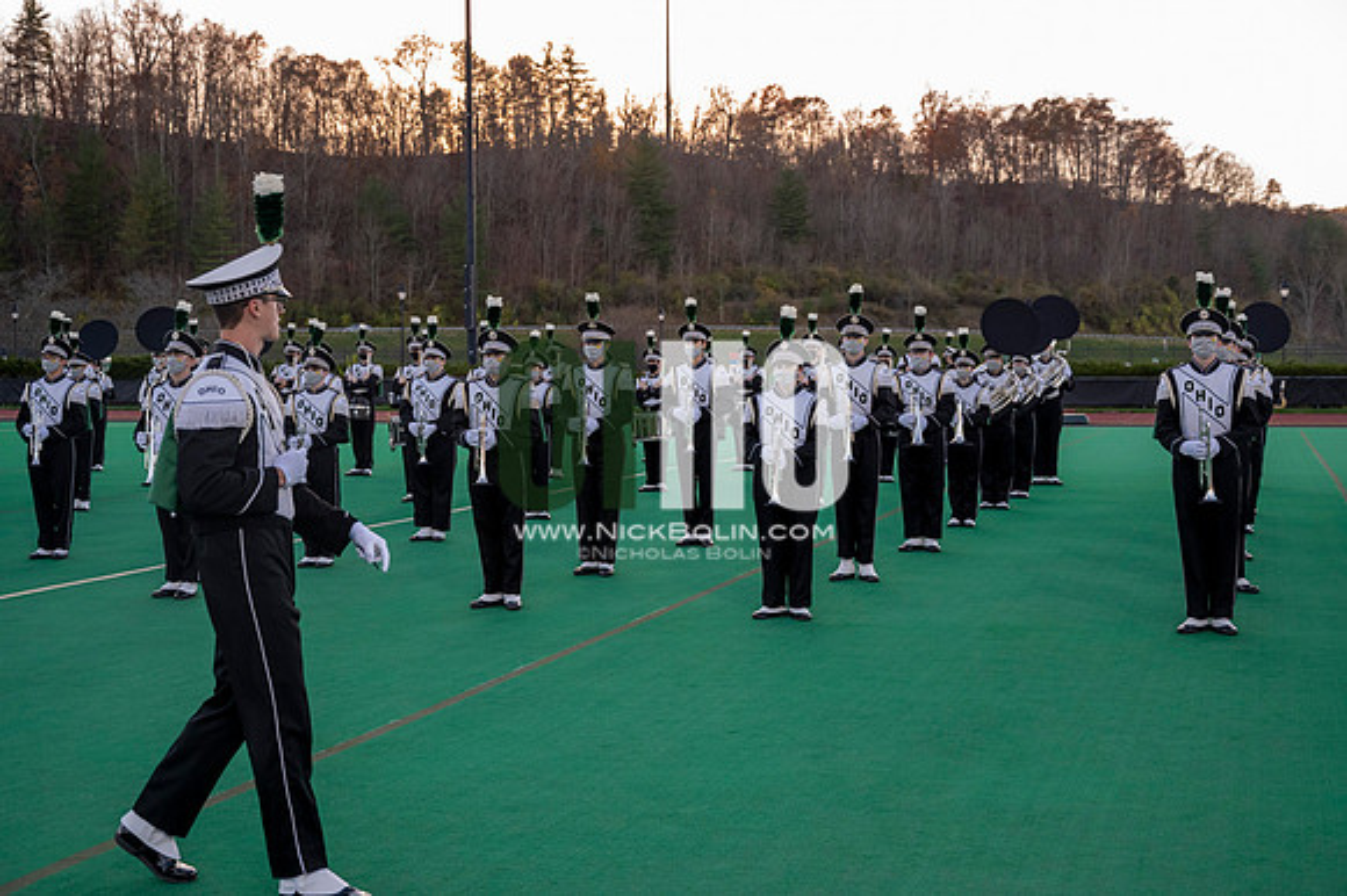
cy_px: 448
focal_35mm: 50
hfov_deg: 39.6
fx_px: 1870
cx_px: 674
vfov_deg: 27.0
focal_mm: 50
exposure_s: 1/2000
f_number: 4
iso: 2000
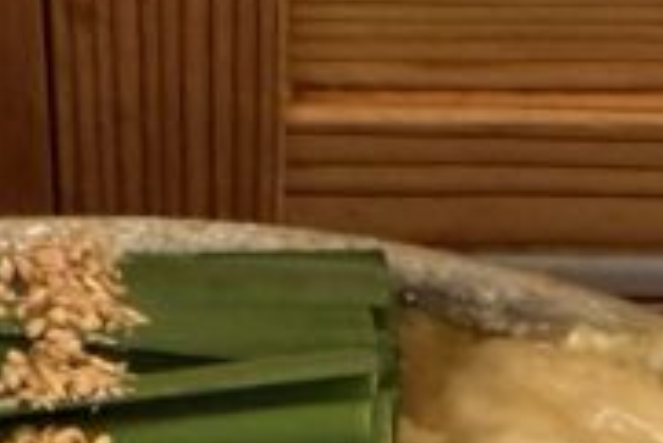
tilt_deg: -49.5
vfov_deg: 8.3
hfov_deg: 14.5
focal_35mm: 141
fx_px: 2599
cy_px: 1292
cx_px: 198
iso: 320
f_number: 2.2
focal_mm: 2.22
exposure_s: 1/41
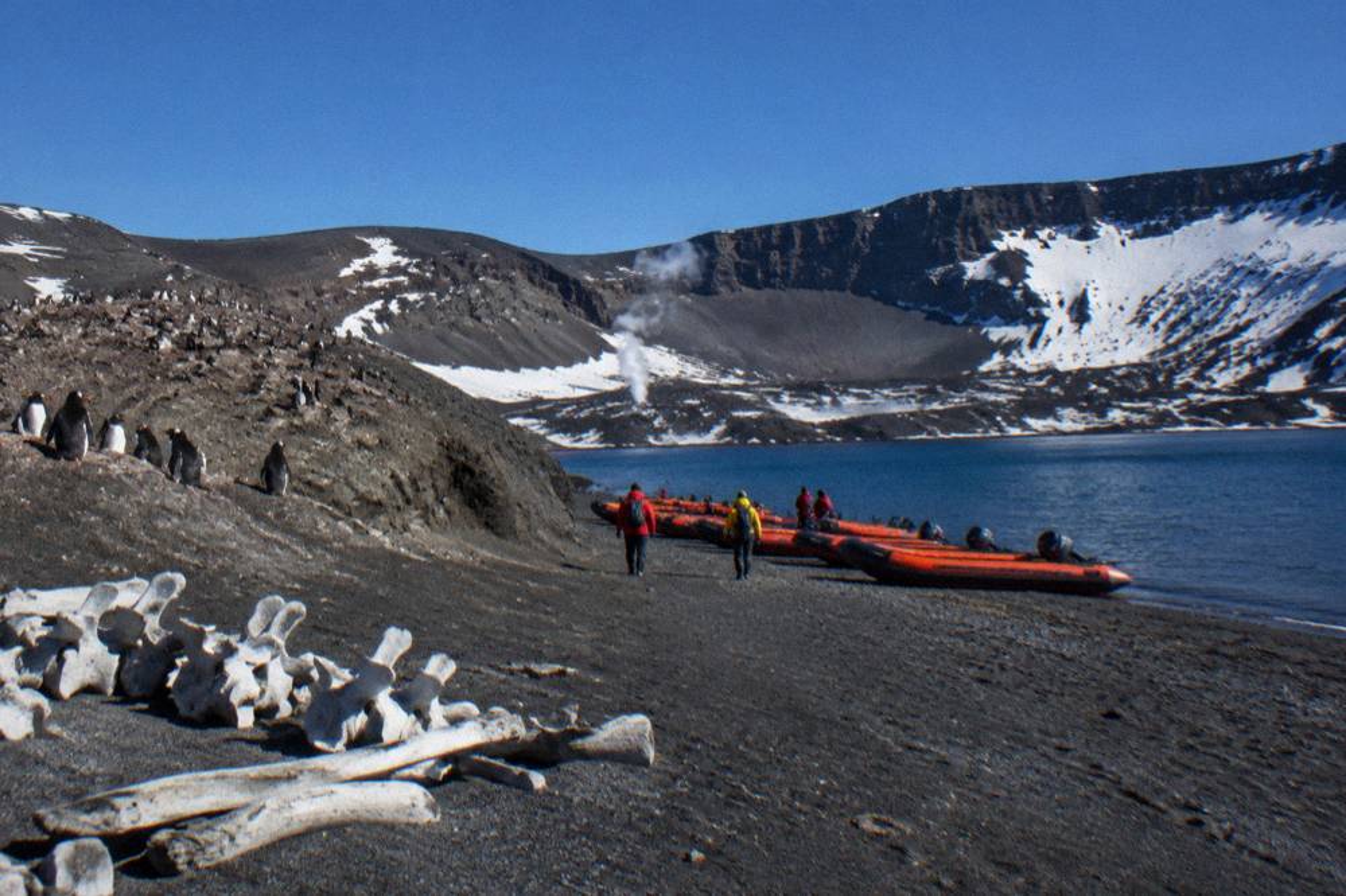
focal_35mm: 35
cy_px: 448
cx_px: 673
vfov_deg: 37.8
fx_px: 1308
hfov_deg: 54.5
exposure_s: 1/125
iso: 320
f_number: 11
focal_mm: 35
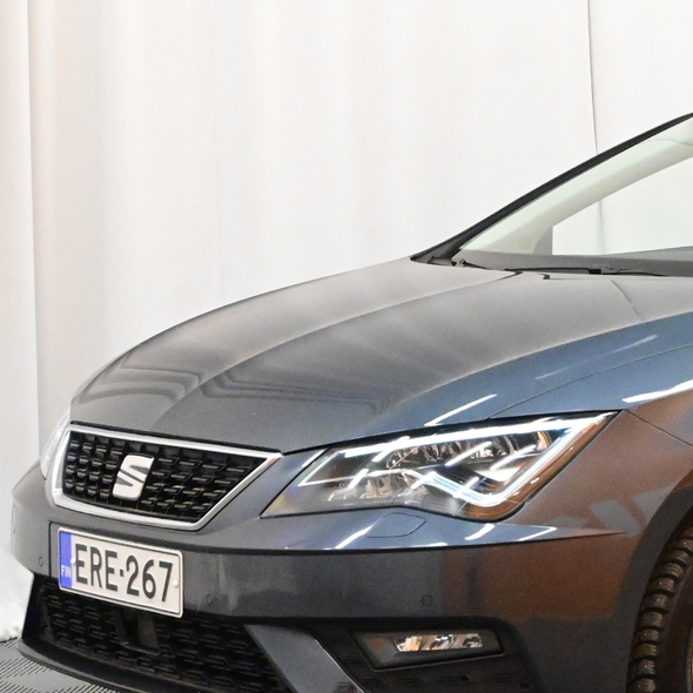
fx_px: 2418
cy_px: 305
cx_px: 854
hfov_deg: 15.6
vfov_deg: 16.3
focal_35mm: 107
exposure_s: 1/50
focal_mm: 30.5
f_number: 8
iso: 11400
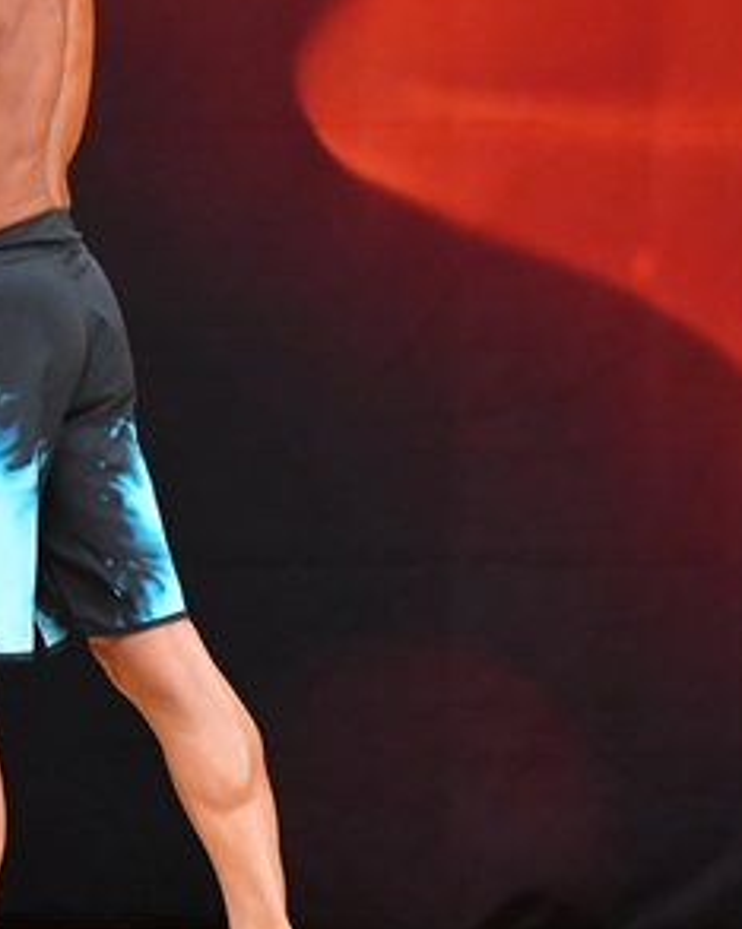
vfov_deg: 2.9
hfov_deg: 2.3
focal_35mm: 670
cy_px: 333
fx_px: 18411
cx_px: -113
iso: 3200
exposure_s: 1/400
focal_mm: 180
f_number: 5.6
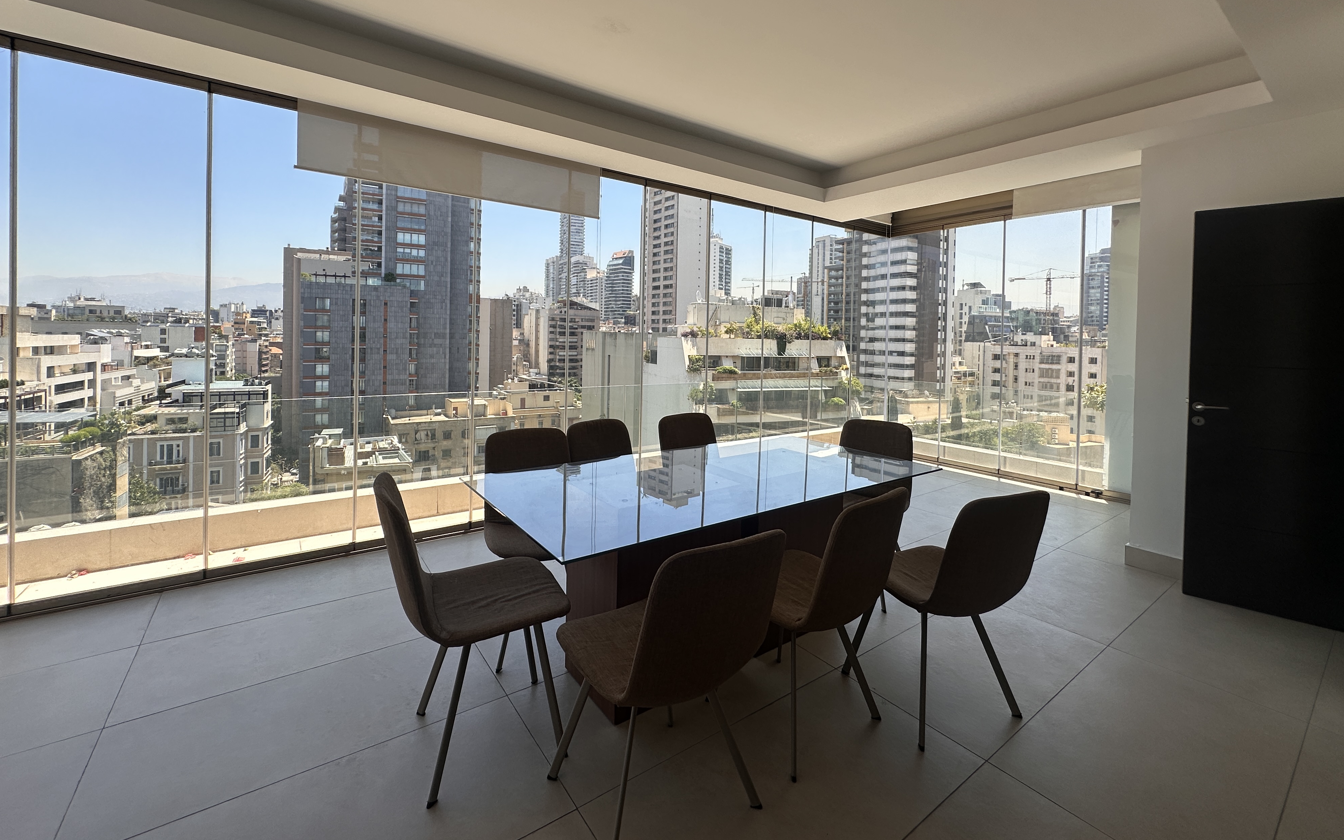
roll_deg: -1.1
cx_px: 670
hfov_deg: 101.5
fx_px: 549
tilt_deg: -1.2
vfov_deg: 74.1
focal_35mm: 15
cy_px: 344
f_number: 2.2
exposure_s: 1/895
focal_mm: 2.22
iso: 40
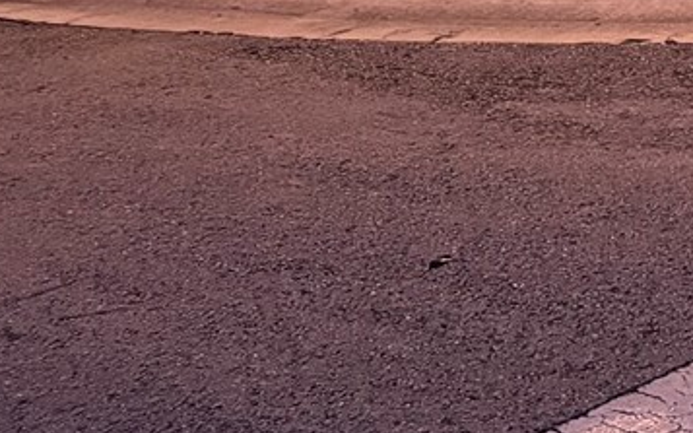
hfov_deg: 16.3
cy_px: -639
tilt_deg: +1.9
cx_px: 1122
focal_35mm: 114
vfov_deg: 9.9
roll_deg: +1.0
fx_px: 2153
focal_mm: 6.76
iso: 800
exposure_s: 1/30
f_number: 1.78
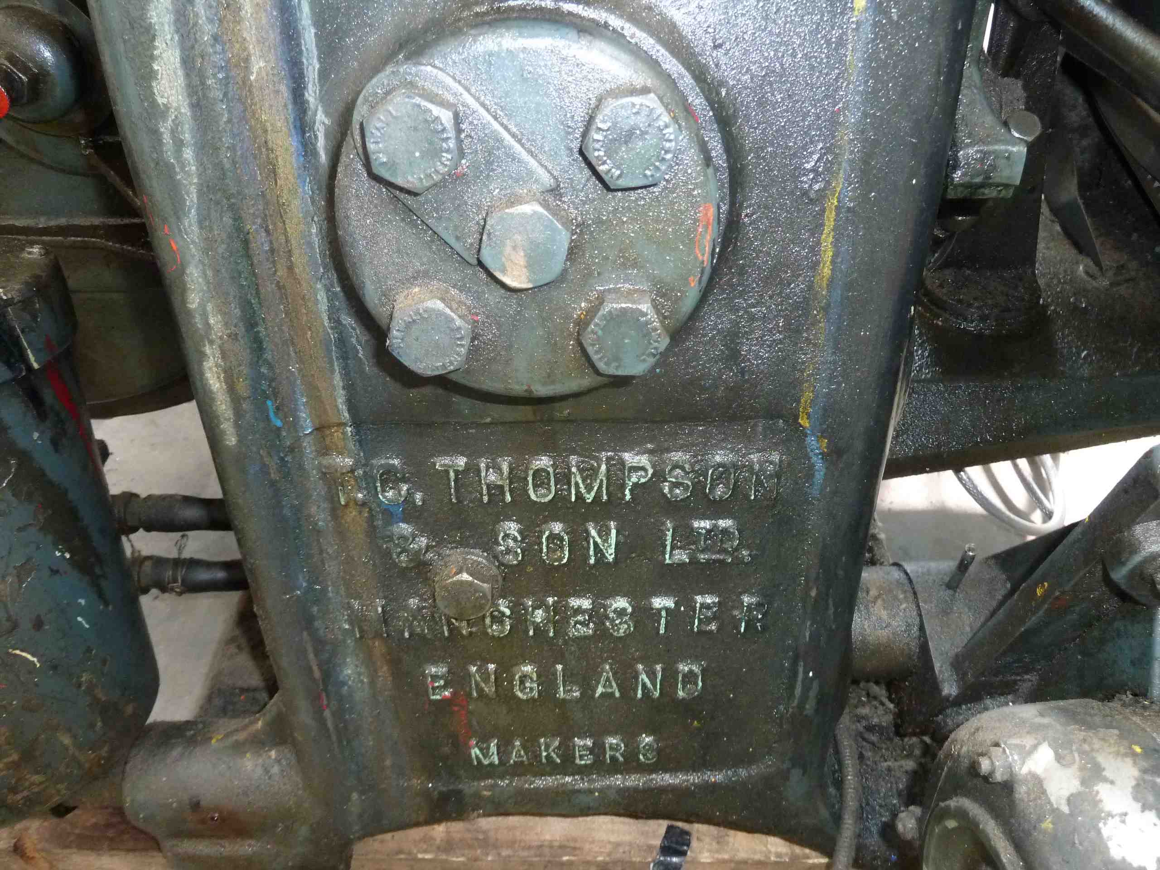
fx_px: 838
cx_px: 580
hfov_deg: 69.4
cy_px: 435
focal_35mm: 25
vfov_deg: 54.9
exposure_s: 1/30
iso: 320
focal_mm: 4.1
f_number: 3.3
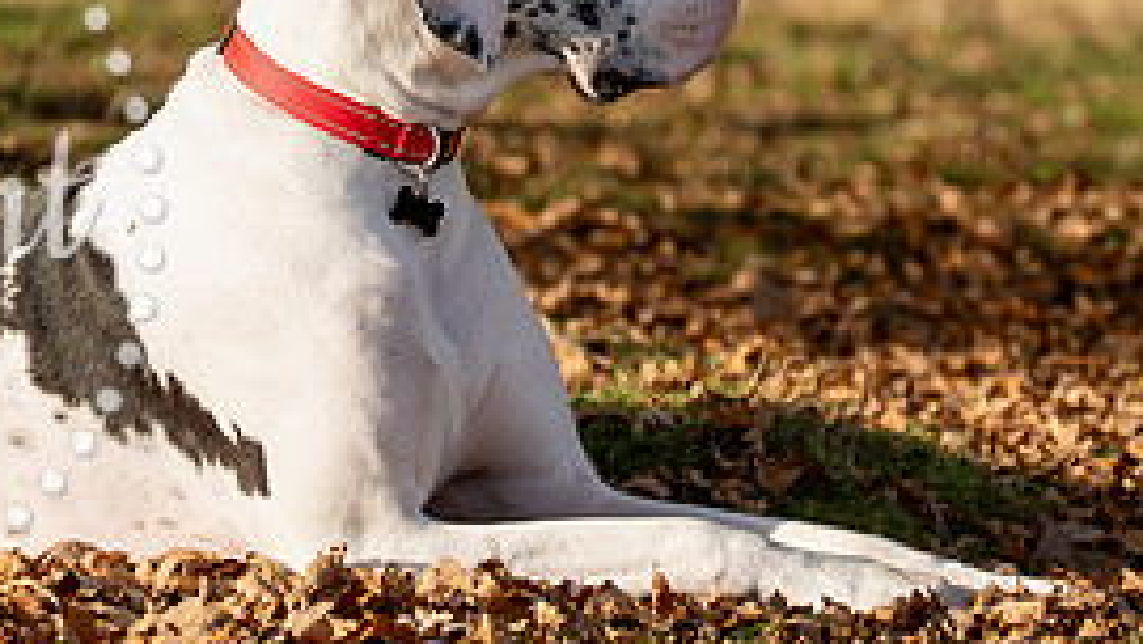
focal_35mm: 306
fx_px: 9276
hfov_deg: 7.0
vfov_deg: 4.0
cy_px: 72
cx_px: 340
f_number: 2.8
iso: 200
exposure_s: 1/3200
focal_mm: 92
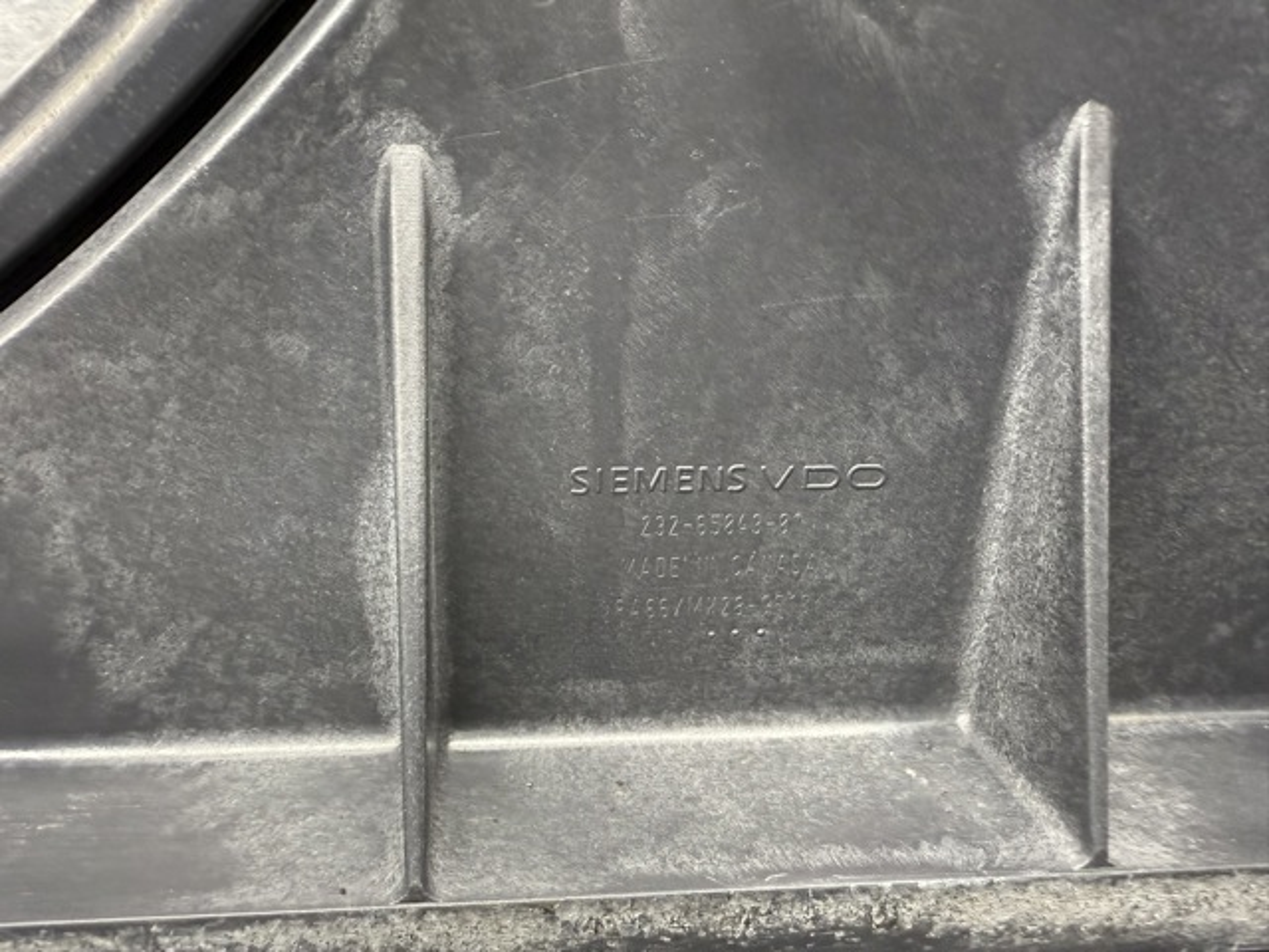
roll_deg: -1.3
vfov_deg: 56.8
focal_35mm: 24
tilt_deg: -19.3
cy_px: 476
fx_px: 880
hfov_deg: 71.6
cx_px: 634
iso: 250
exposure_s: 1/100
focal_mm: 2.22
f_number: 2.2
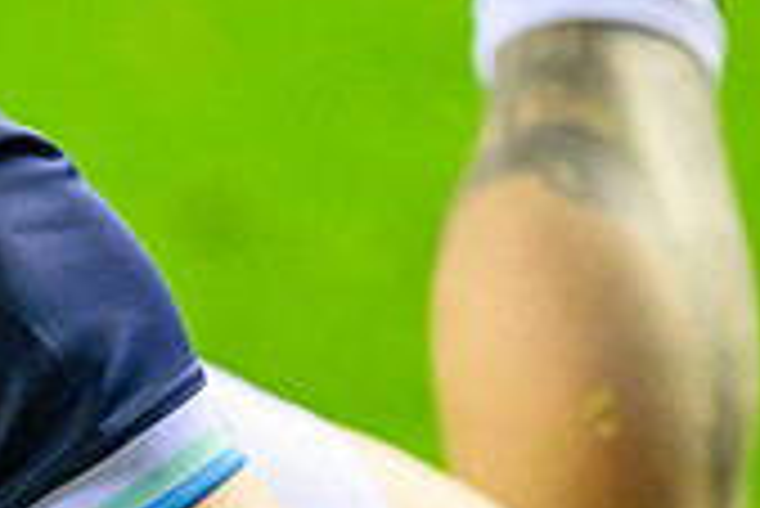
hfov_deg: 1.3
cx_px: -684
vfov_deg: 0.9
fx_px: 32982
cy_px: 252
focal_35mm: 1561
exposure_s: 1/1000
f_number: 4
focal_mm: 400
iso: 12800
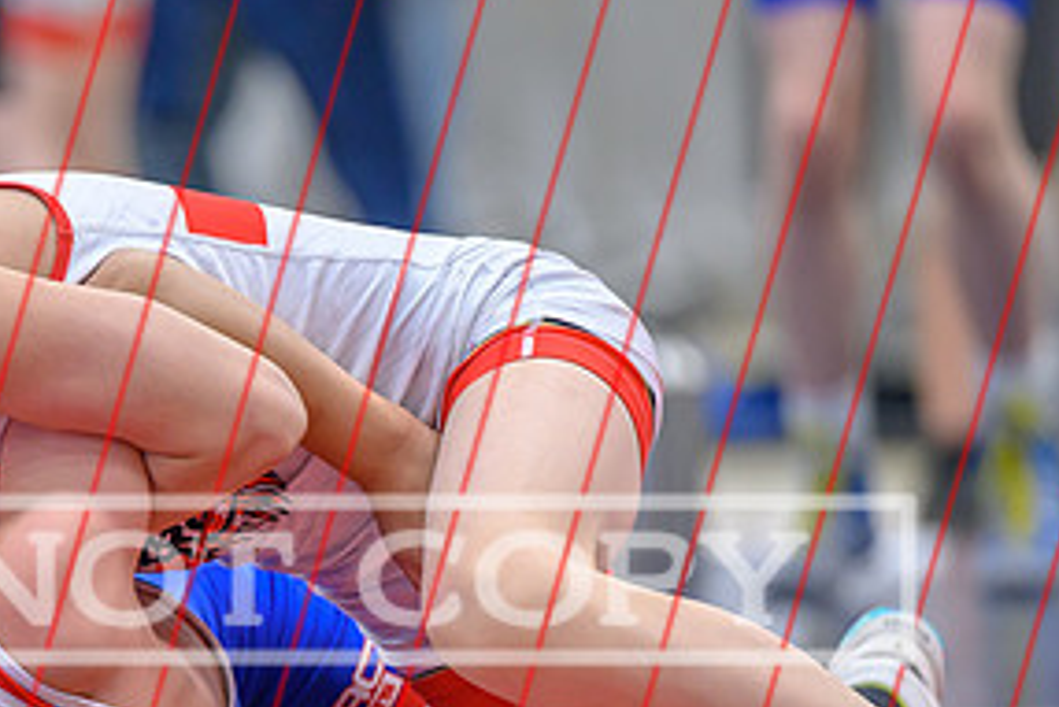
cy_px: 637
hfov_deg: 4.4
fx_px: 13744
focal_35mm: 467
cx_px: 196
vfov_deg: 2.9
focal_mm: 200
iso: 2500
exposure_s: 1/640
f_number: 2.8
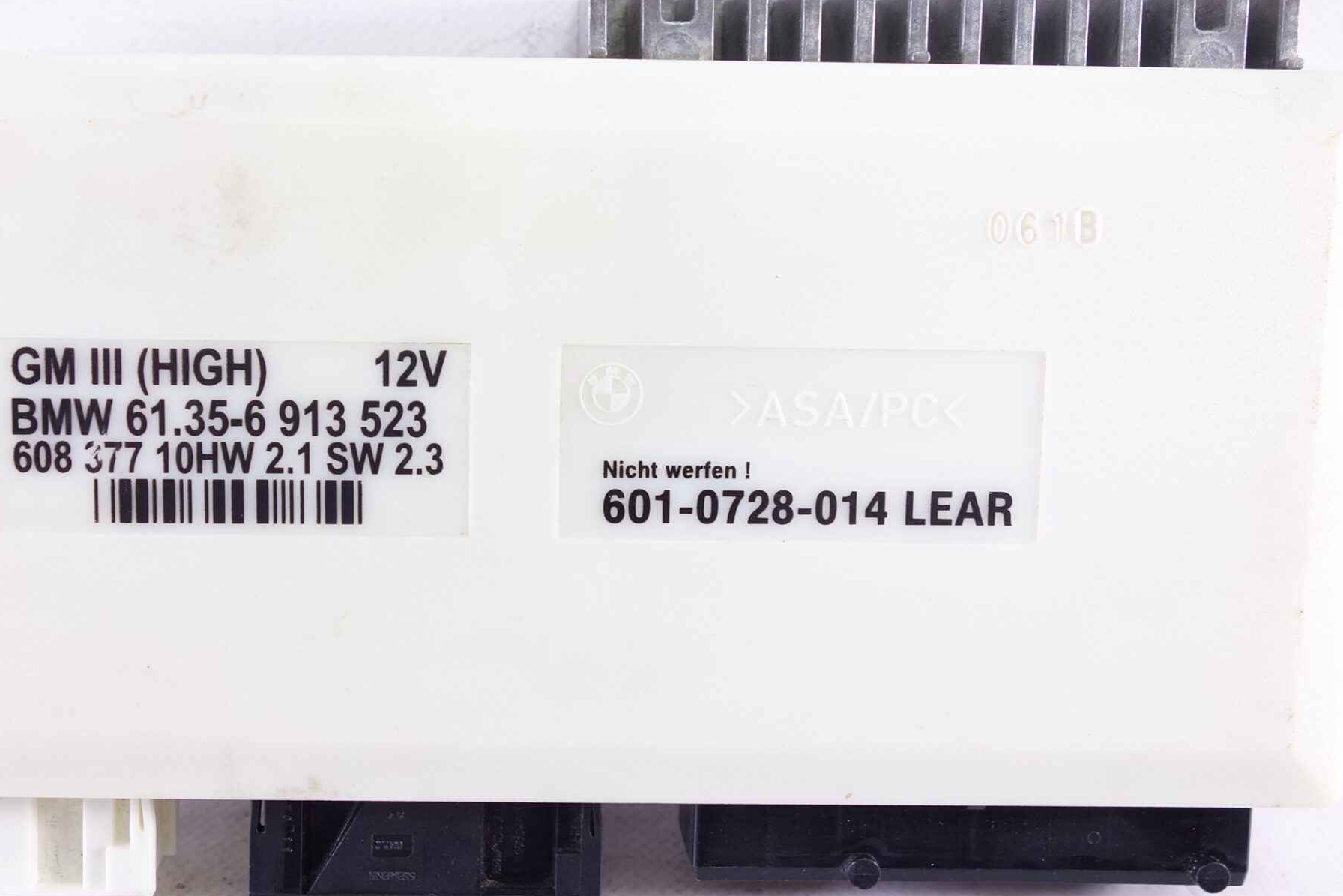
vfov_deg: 33.4
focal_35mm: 40
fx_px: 1492
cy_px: 411
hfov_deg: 48.1
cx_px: 519
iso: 125
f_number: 3.2
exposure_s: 1/15
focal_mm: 10.4
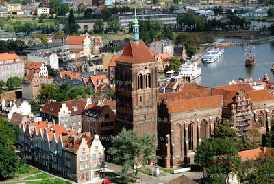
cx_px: 137
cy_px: 92
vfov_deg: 13.1
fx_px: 800
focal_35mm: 105
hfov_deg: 19.4
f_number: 11
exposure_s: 1/100
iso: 100
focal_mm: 70
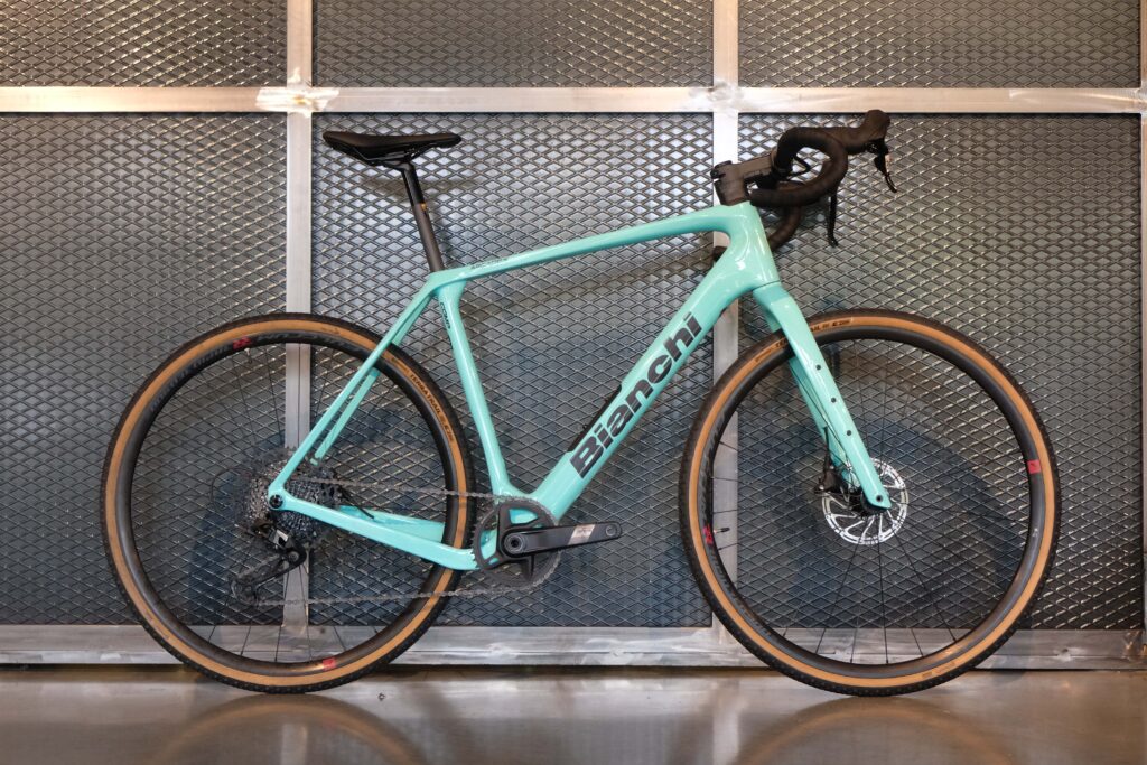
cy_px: 382
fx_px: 1561
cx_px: 574
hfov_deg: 40.3
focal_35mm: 49
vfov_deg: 27.5
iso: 2000
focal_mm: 32.9
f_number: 4.5
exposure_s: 1/52
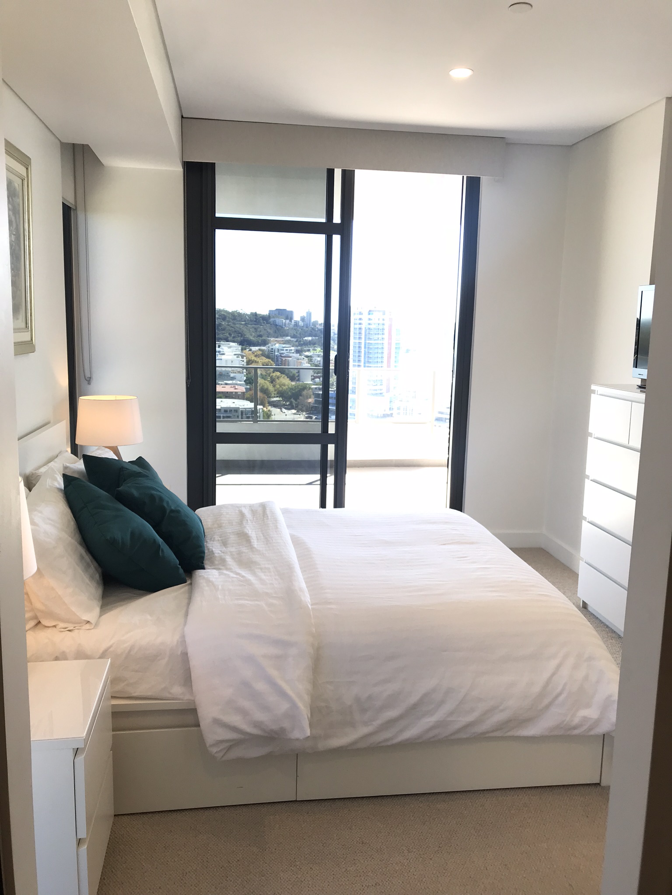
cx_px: 336
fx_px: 725
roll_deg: -2.4
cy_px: 448
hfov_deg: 49.7
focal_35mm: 28
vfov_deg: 63.4
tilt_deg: -8.5
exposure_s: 1/121
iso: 20
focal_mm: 3.99
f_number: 1.8
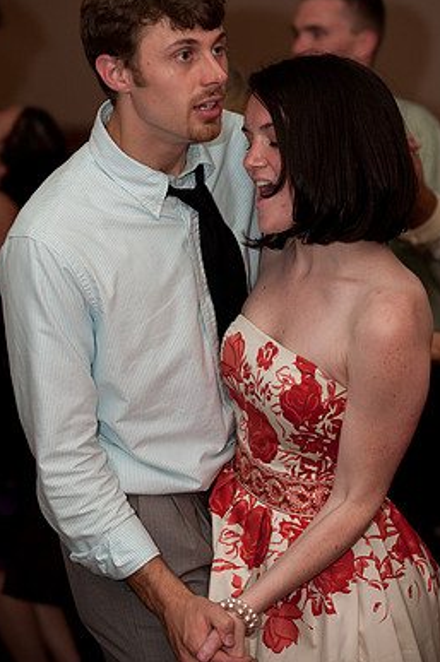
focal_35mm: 128
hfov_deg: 10.7
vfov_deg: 16.0
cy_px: 298
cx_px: 239
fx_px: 2353
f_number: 4.5
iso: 800
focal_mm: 110
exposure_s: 1/60
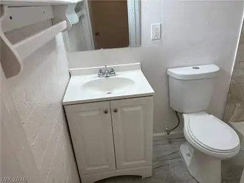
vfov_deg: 53.1
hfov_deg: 67.3
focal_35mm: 26
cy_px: 92
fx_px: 183
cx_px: 122
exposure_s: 1/120
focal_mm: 5.96
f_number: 1.6
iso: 80
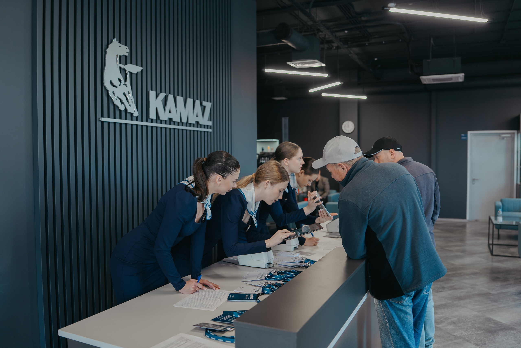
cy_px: 174
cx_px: 260
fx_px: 405
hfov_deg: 65.5
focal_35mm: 28
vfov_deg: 46.4
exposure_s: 1/125
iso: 160
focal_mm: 28
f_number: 2.2
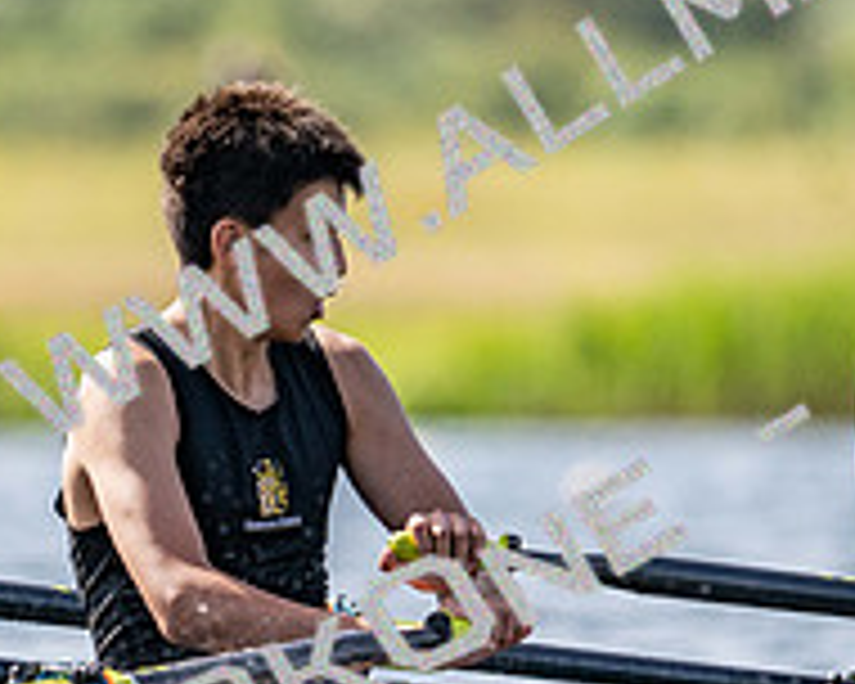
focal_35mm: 1148
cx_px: 554
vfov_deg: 1.3
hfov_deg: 1.7
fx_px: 29050
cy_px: 448
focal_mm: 400
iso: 320
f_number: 4.5
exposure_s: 1/2500
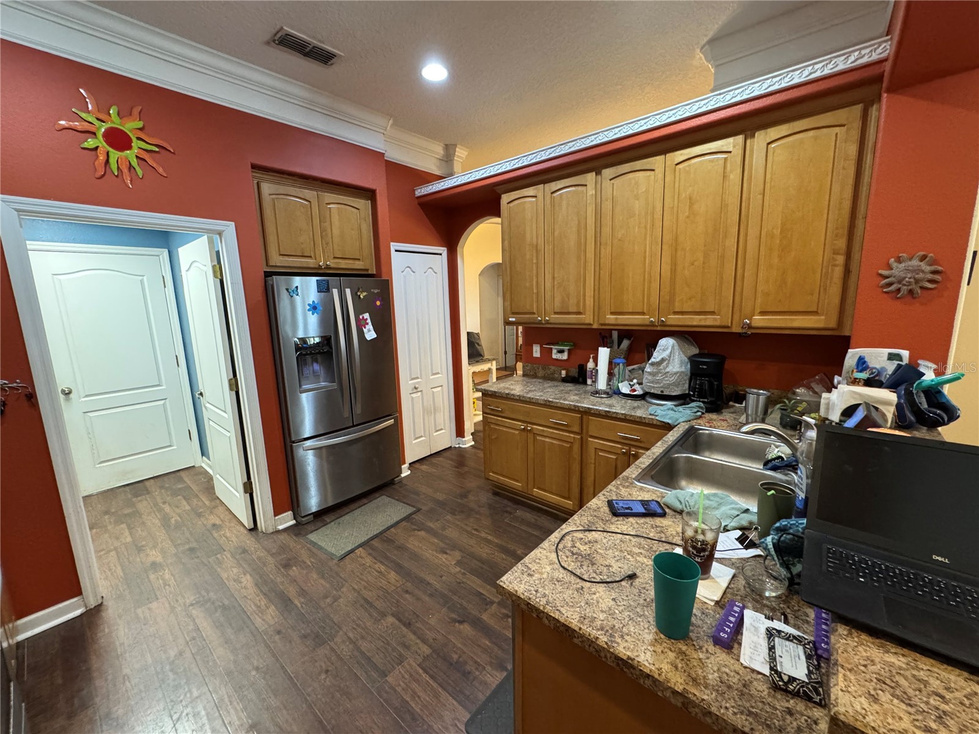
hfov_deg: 102.1
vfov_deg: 85.7
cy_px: 367
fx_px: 396
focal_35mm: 14
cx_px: 490
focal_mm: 2.22
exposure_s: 1/60
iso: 640
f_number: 2.2
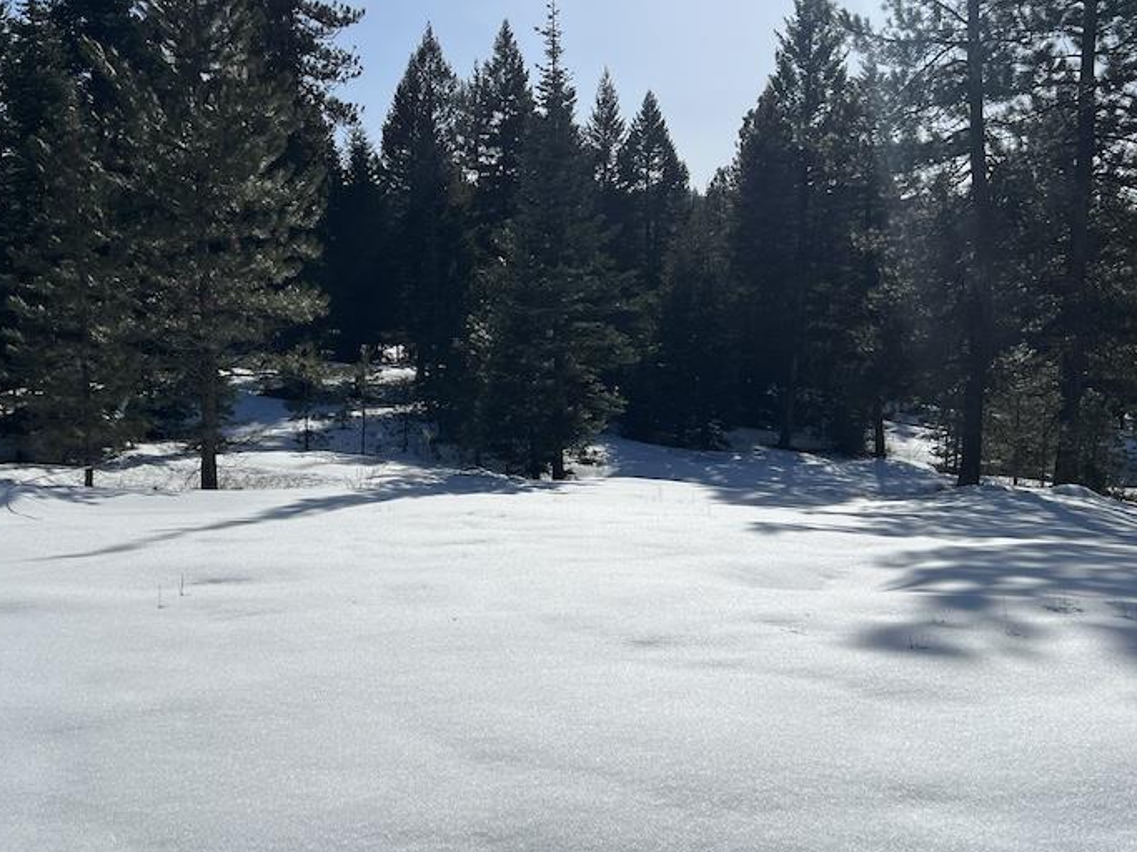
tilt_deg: -6.1
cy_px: 423
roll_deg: +1.7
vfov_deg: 36.8
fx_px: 1281
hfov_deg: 47.6
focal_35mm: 39
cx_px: 461
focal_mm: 5.7
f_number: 1.5
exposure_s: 1/14286
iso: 50
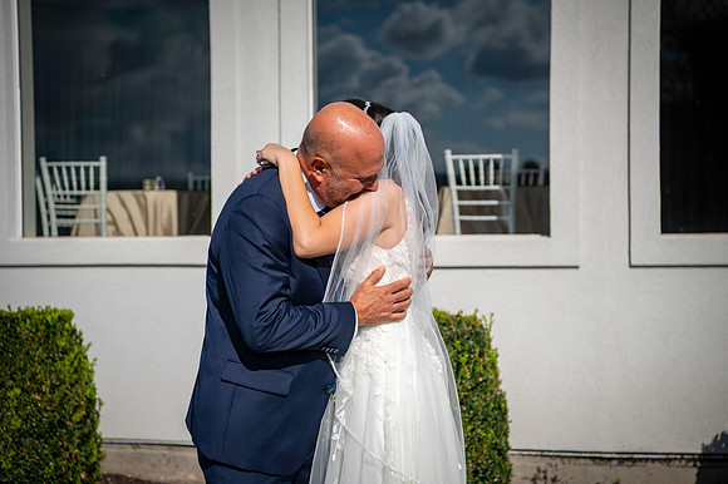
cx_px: 364
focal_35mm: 62
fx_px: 1253
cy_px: 242
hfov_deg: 32.4
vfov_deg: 21.9
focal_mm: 62
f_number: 3.5
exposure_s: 1/5000
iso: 160
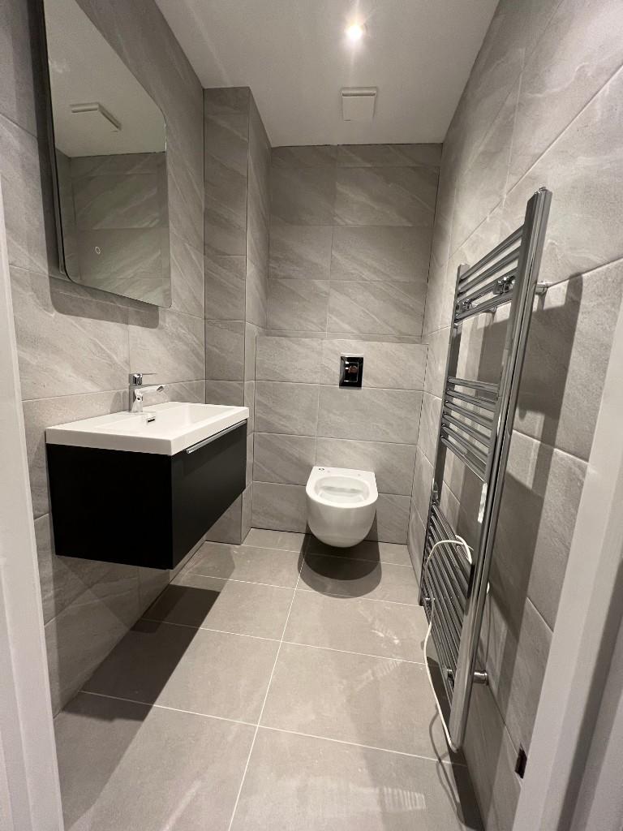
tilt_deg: -9.4
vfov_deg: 106.2
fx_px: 312
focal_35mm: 13
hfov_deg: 89.9
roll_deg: -3.1
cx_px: 312
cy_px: 416
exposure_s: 1/50
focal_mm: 1.57
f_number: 1.8
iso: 200
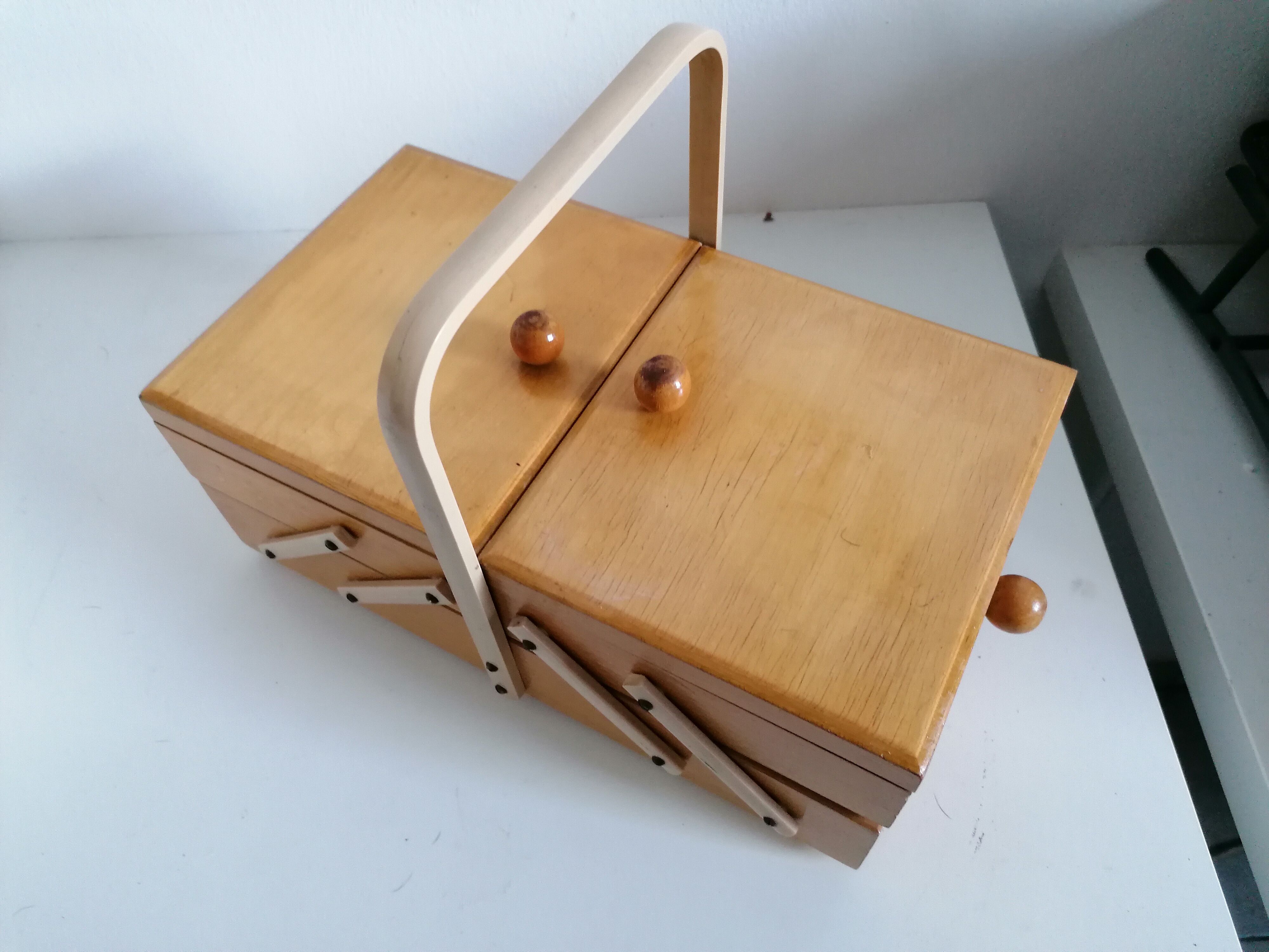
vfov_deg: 51.4
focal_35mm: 27
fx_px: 990
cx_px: 634
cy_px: 476
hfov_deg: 65.3
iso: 400
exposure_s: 1/25
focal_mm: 4.75
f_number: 1.8
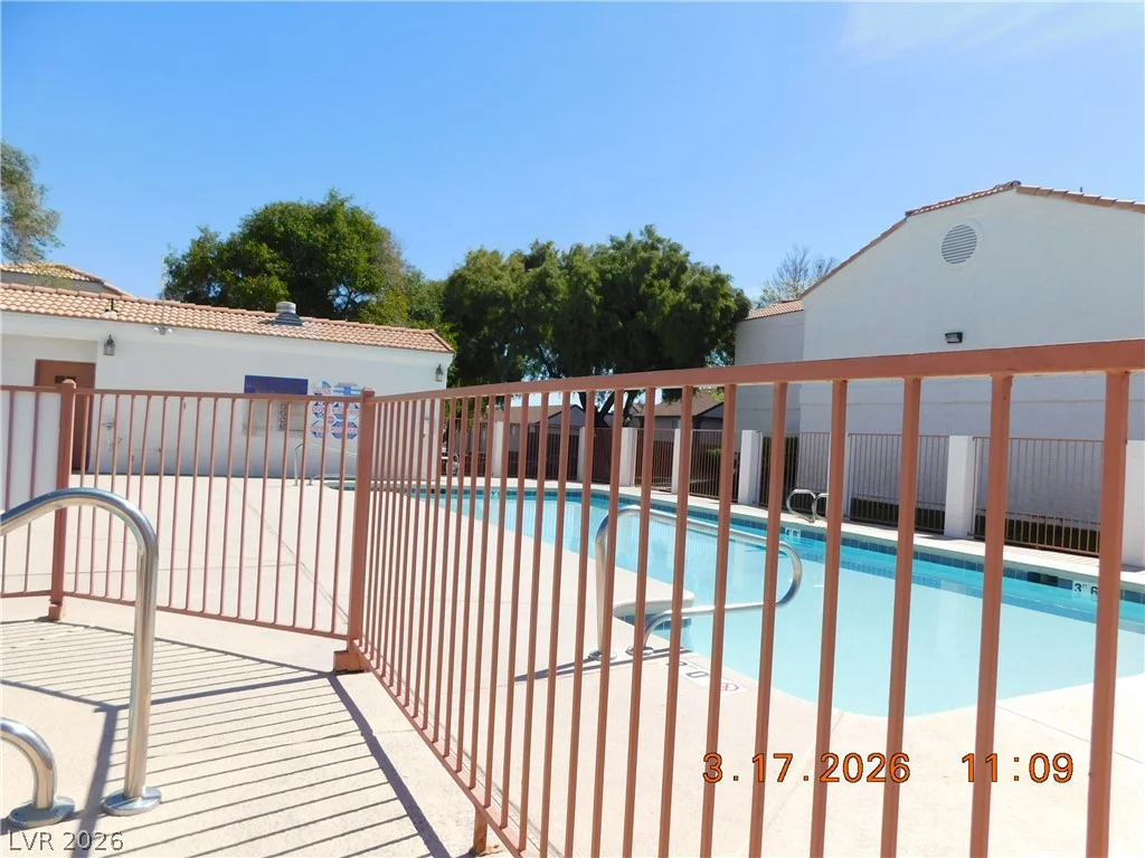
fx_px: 761
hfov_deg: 73.9
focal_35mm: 23
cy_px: 429
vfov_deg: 58.9
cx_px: 572
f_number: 6
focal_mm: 4
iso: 125
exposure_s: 1/500
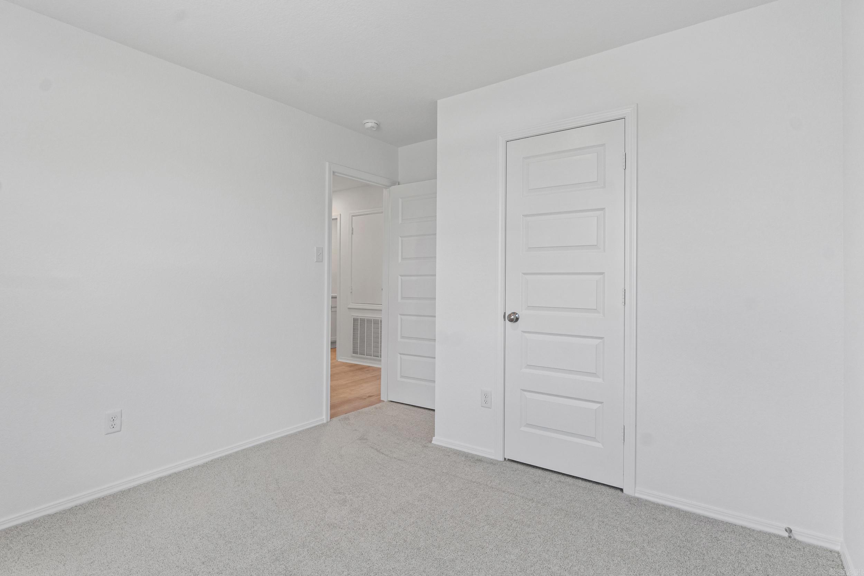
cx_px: 432
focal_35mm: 18
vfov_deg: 67.4
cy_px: 288
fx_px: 432
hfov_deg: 90.0
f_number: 9
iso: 250
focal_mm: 12
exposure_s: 1/8
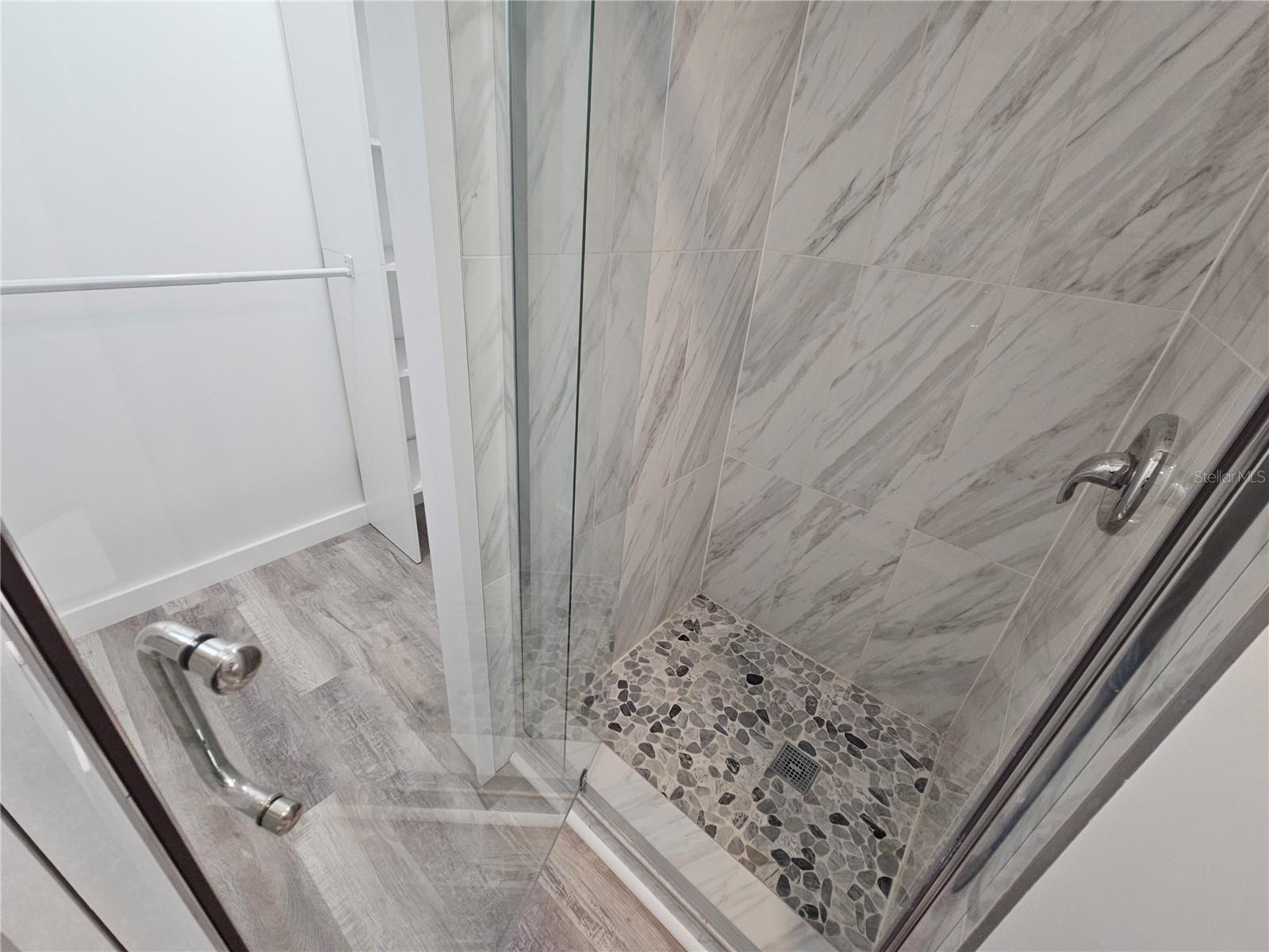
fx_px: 477
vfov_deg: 89.9
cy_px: 476
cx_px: 634
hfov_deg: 106.2
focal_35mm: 13
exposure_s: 1/60
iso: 250
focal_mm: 2.2
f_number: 2.2
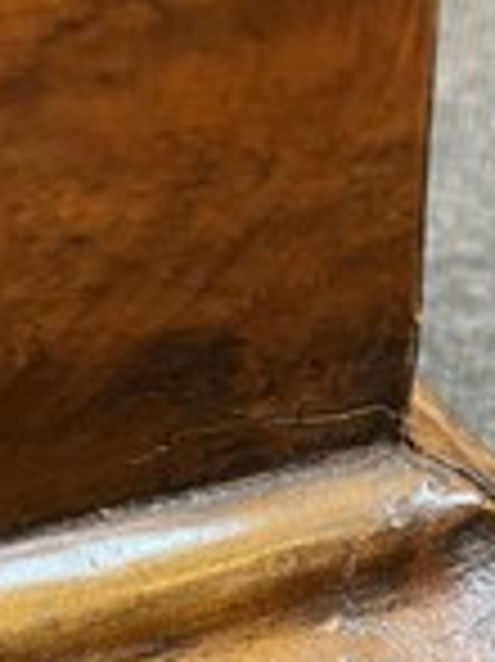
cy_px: 721
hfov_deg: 21.4
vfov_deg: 26.4
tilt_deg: -47.4
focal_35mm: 68
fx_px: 1298
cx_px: 369
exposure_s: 1/33
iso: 400
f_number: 1.6
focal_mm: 5.1
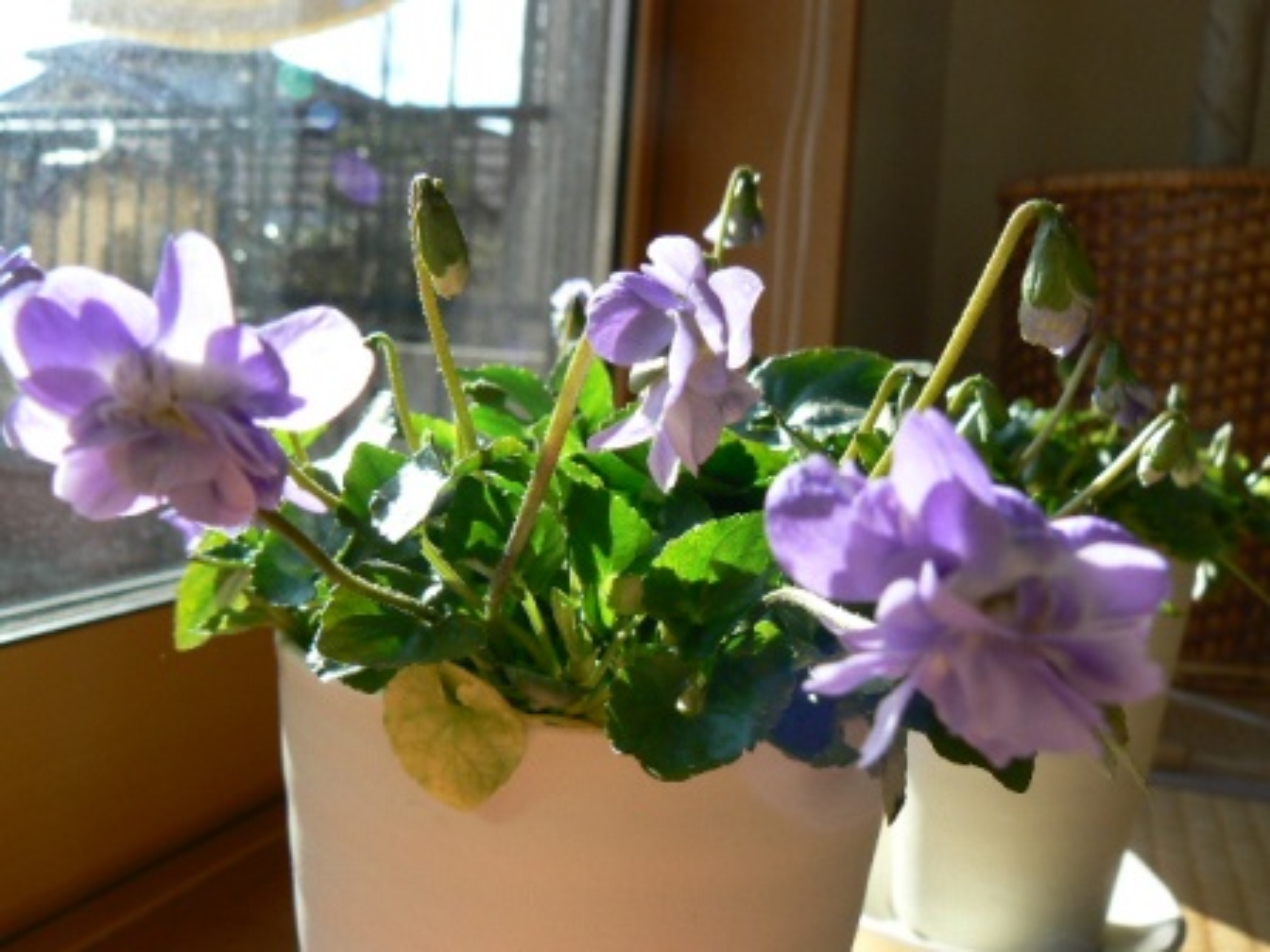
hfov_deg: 51.4
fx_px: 1321
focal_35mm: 36
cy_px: 476
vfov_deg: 39.7
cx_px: 635
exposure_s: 1/250
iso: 100
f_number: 5.6
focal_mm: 6
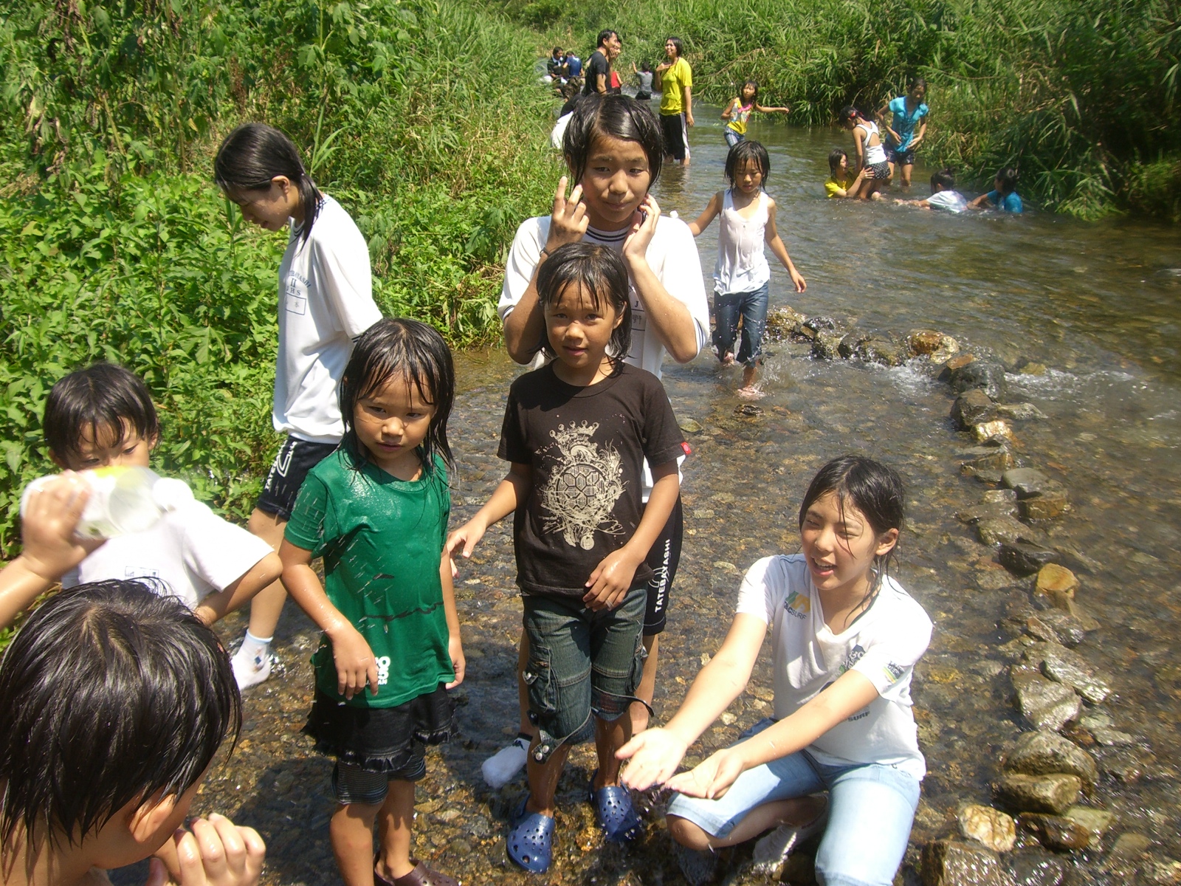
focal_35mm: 38
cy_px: 443
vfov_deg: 37.7
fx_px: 1296
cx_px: 590
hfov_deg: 49.0
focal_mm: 6.2
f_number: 4.3
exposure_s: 1/320
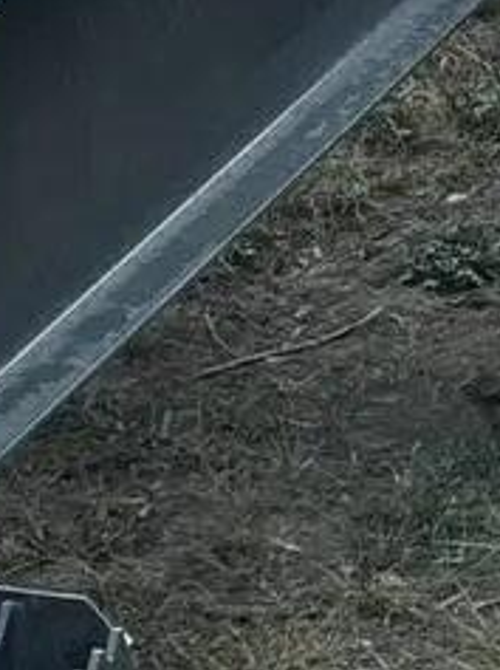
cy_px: -1306
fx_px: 5484
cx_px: 585
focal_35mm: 284
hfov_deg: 5.2
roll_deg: -1.1
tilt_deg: -2.4
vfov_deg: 6.4
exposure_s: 1/331
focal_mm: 6.76
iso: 64
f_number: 1.78
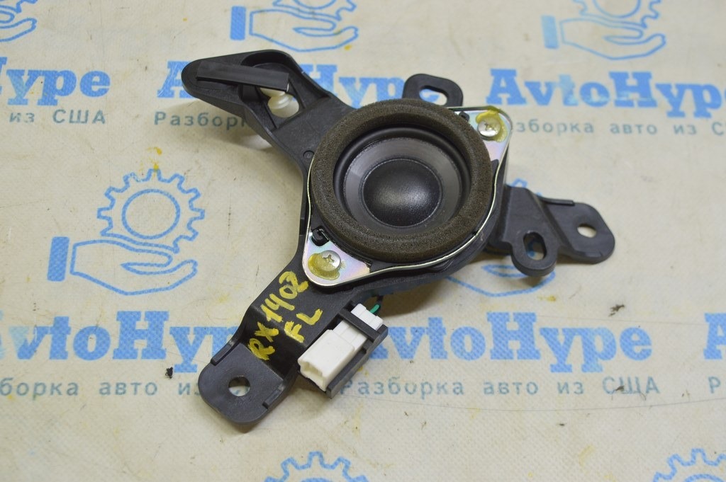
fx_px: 1028
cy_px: 241
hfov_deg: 38.9
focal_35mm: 51
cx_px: 363
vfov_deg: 26.4
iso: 400
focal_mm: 34
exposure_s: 1/25
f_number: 5.6
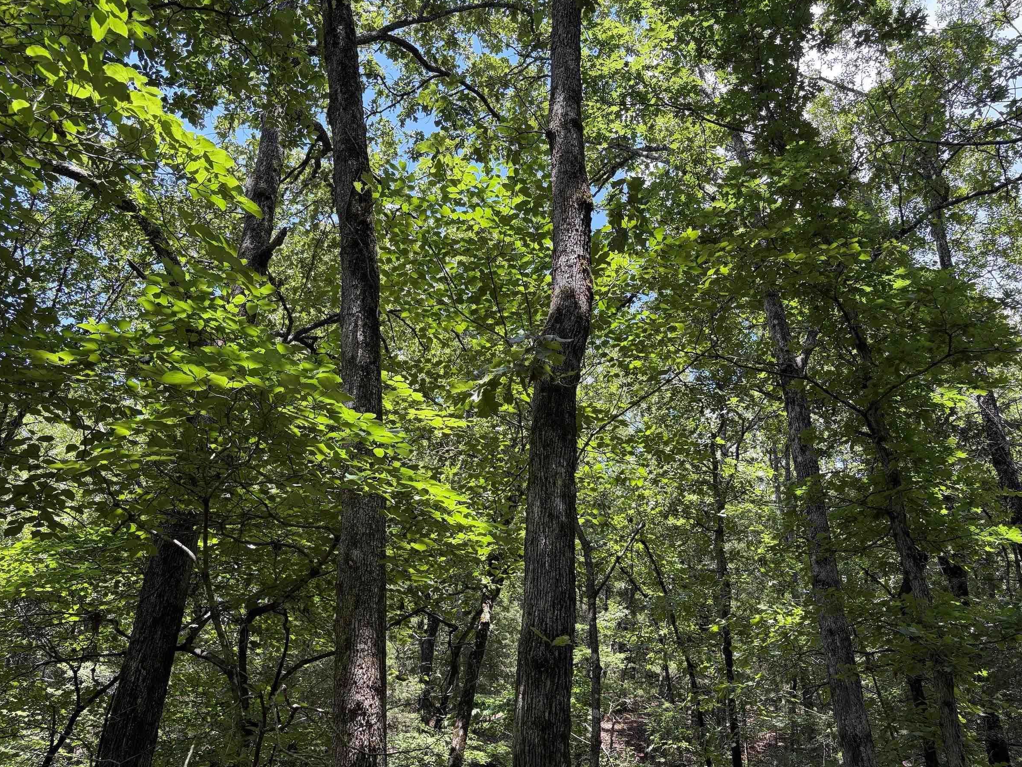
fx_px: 827
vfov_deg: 49.7
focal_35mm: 28
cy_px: 382
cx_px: 507
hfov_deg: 63.4
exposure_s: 1/346
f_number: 1.6
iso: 50
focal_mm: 5.96
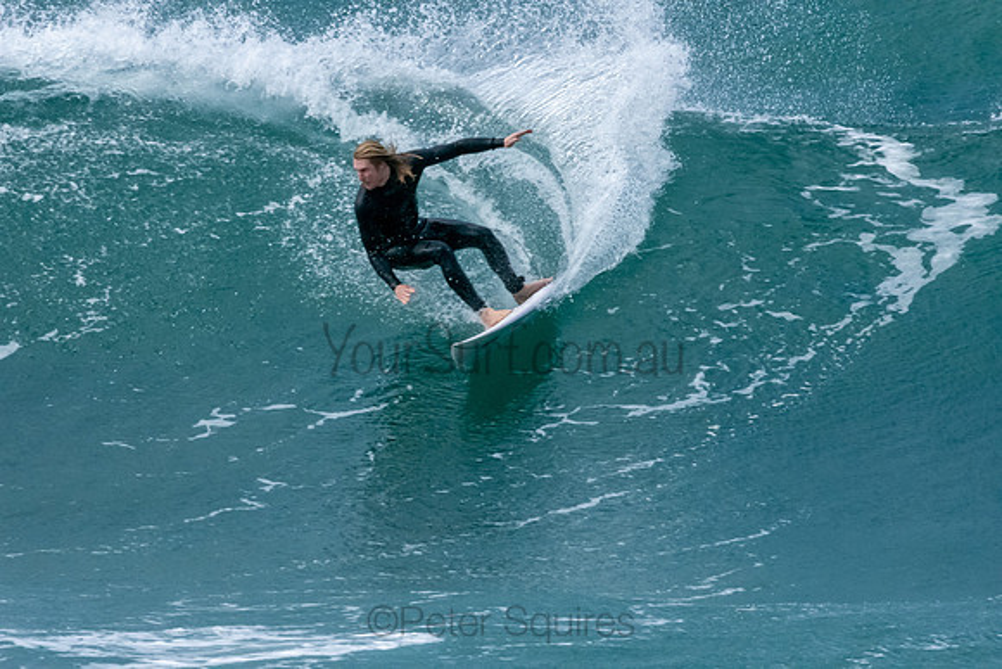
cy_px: 334
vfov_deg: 1.8
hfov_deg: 2.7
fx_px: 20879
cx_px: 501
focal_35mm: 750
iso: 4000
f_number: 22
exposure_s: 1/640
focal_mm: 500
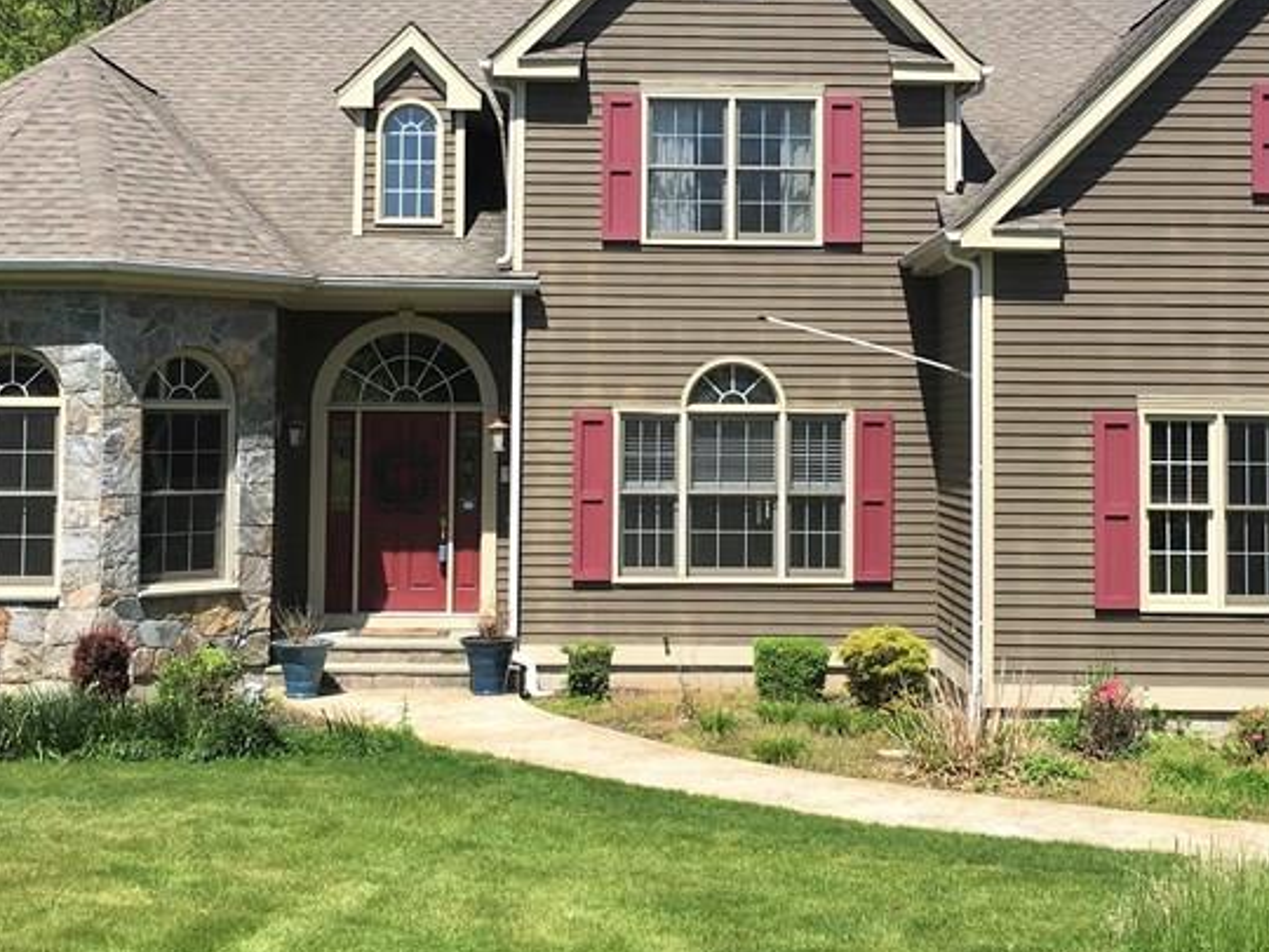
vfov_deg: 26.4
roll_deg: -0.5
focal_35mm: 55
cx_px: 700
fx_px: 2016
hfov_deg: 34.9
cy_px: 289
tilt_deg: +3.9
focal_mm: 4.15
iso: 25
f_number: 2.2
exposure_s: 1/1148
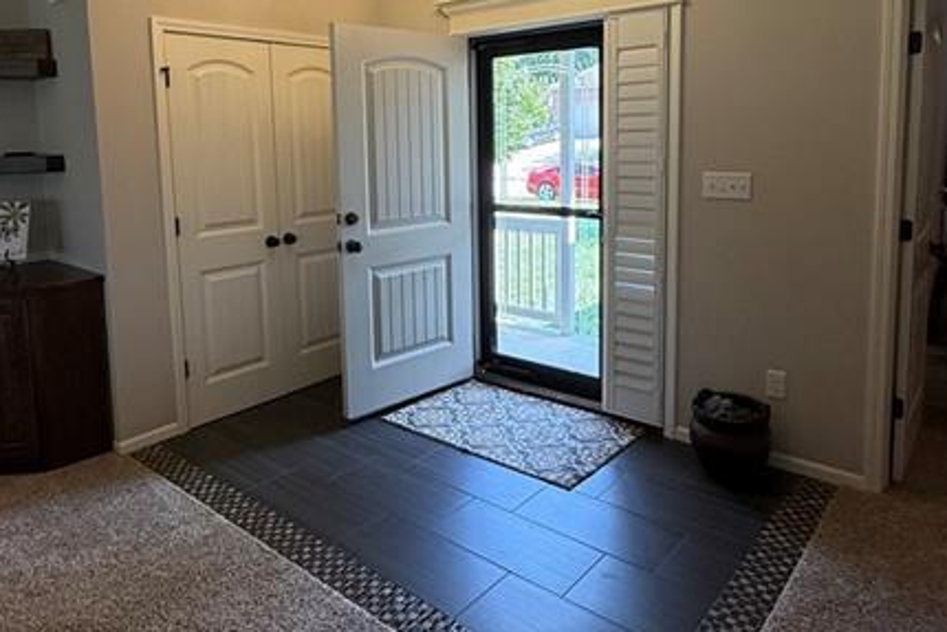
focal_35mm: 26
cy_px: 211
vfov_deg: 48.8
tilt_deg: -4.3
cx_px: 451
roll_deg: +1.2
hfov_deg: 69.3
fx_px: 684
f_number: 2.2
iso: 125
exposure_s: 1/120
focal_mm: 2.22
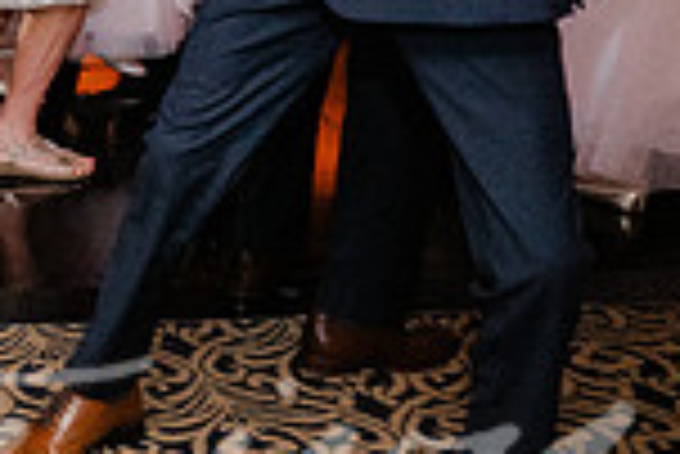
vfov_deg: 14.6
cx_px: -387
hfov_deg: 19.0
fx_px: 1739
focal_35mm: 92
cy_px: -38
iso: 3200
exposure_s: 1/160
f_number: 2.8
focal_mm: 24
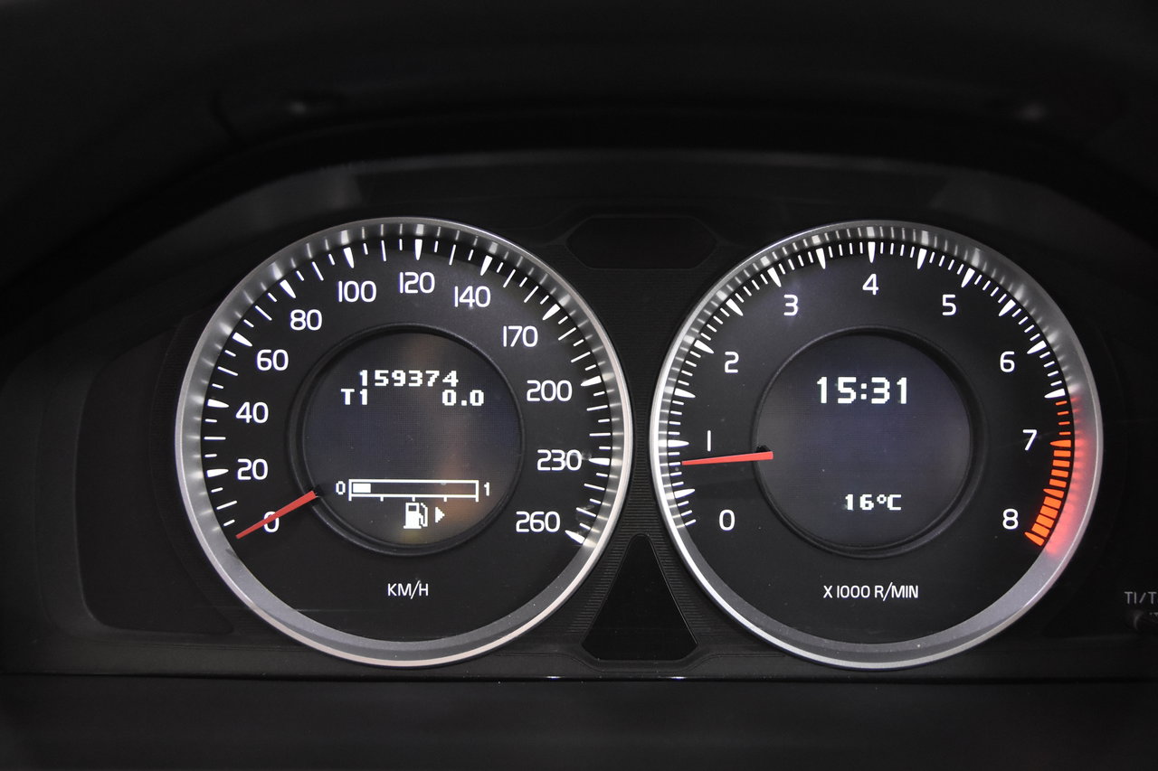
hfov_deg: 46.4
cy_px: 386
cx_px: 579
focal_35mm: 42
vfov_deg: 31.9
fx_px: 1351
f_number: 3.2
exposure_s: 1/50
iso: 3600
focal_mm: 28
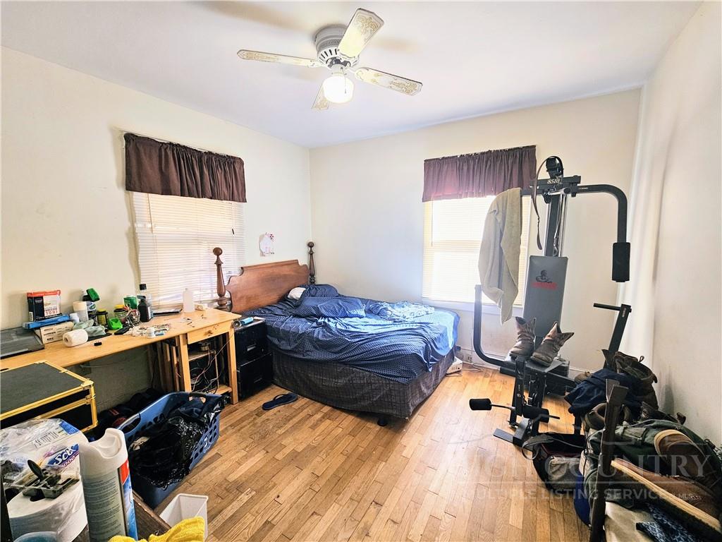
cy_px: 271
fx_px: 271
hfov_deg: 106.2
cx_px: 361
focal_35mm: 13
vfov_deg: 89.9
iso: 64
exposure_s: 1/60
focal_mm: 2.2
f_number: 2.2
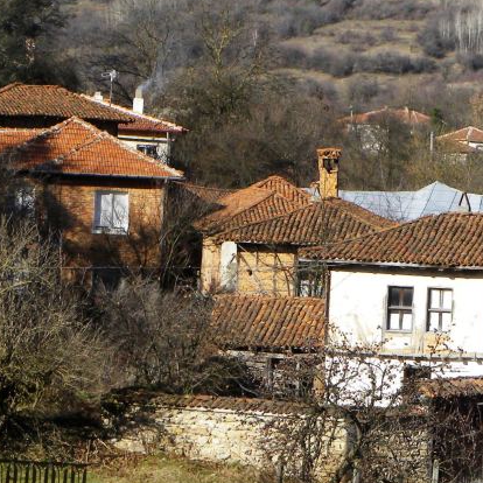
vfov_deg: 9.4
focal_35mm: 186
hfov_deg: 9.3
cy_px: 253
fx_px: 2936
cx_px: 548
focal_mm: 15.1
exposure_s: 1/280
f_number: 5.6
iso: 64
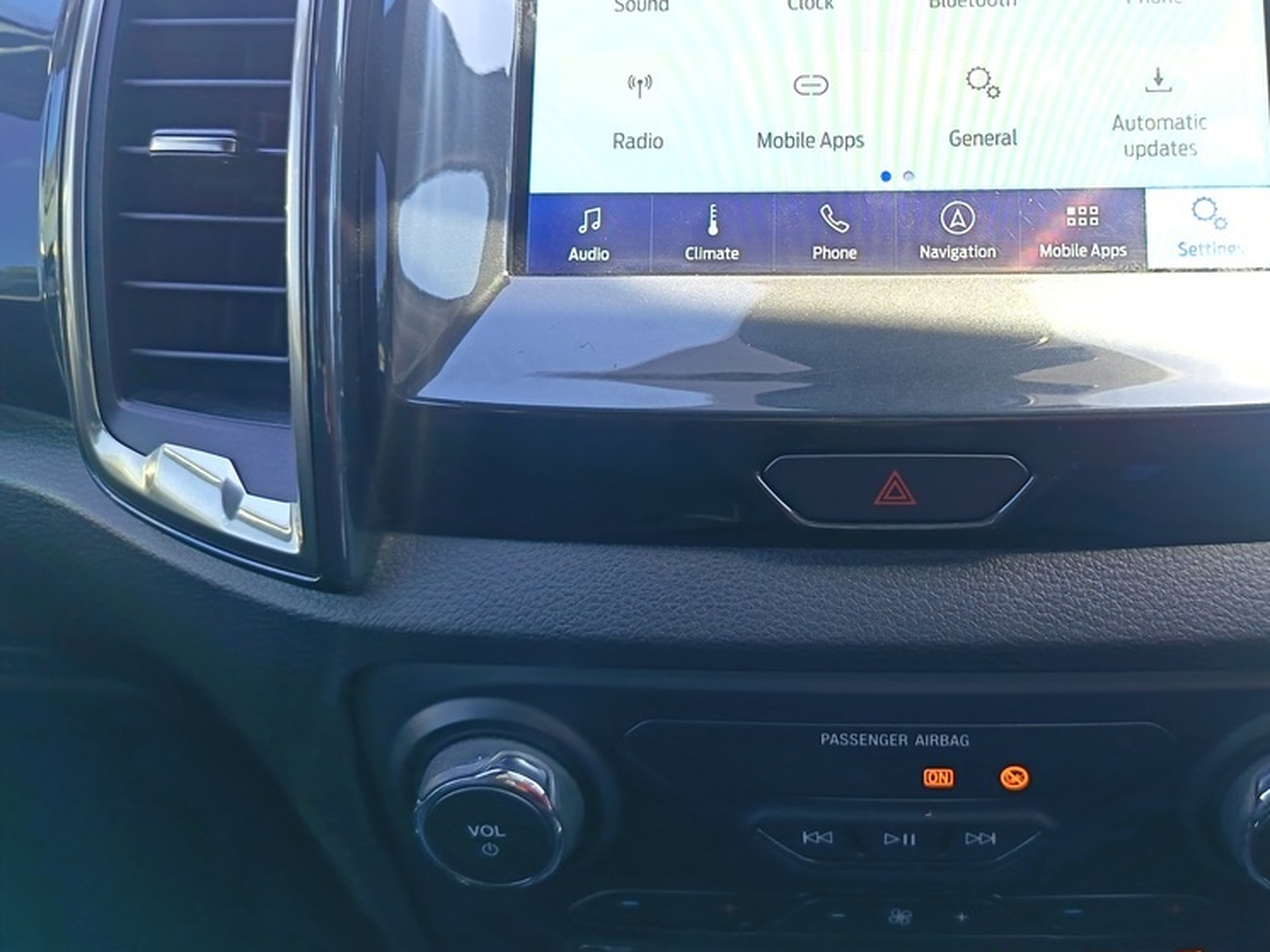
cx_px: 866
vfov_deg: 42.4
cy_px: 315
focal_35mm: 33
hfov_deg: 54.0
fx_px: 1211
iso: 366
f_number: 1.75
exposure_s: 1/100
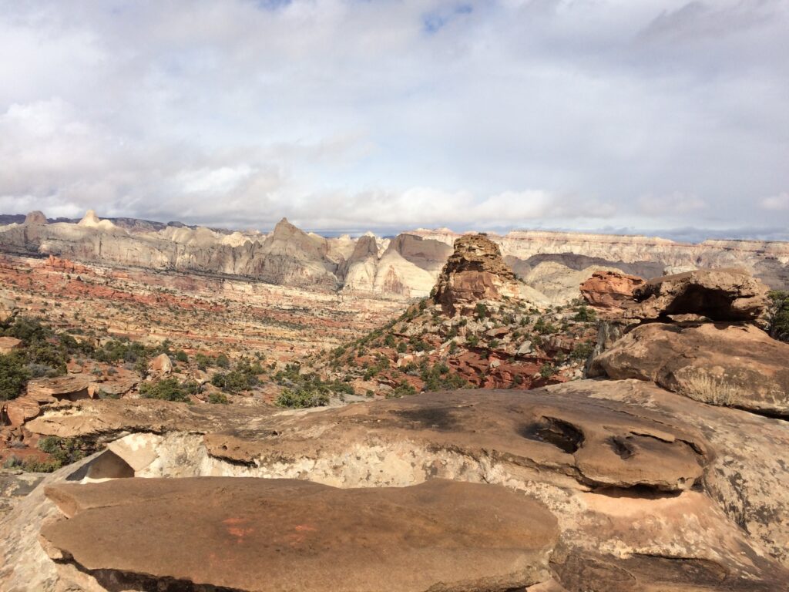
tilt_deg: -5.6
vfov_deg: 48.2
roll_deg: +0.7
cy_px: 296
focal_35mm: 29
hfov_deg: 61.7
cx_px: 394
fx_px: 661
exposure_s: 1/4115
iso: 32
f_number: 2.2
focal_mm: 4.15
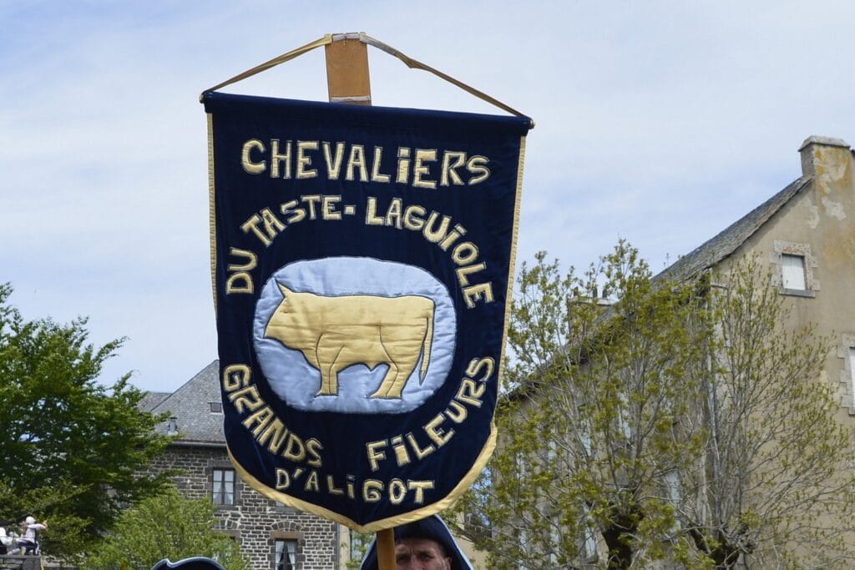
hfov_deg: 67.4
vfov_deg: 47.9
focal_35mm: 27
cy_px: 285
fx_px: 641
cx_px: 428
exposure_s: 1/640
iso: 100
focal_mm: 18
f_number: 5
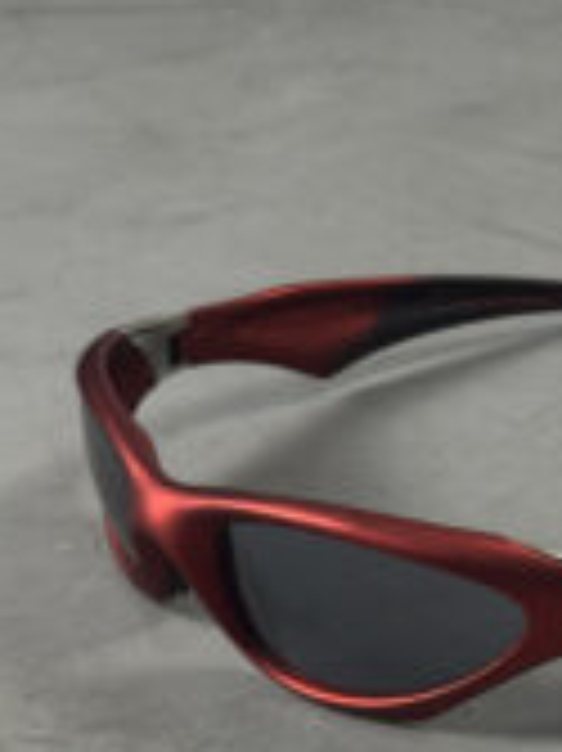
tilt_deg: -28.8
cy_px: 585
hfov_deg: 12.8
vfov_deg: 17.0
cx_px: 477
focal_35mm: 115
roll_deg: +1.7
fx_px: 2493
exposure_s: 1/60
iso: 125
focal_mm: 6.76
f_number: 1.78
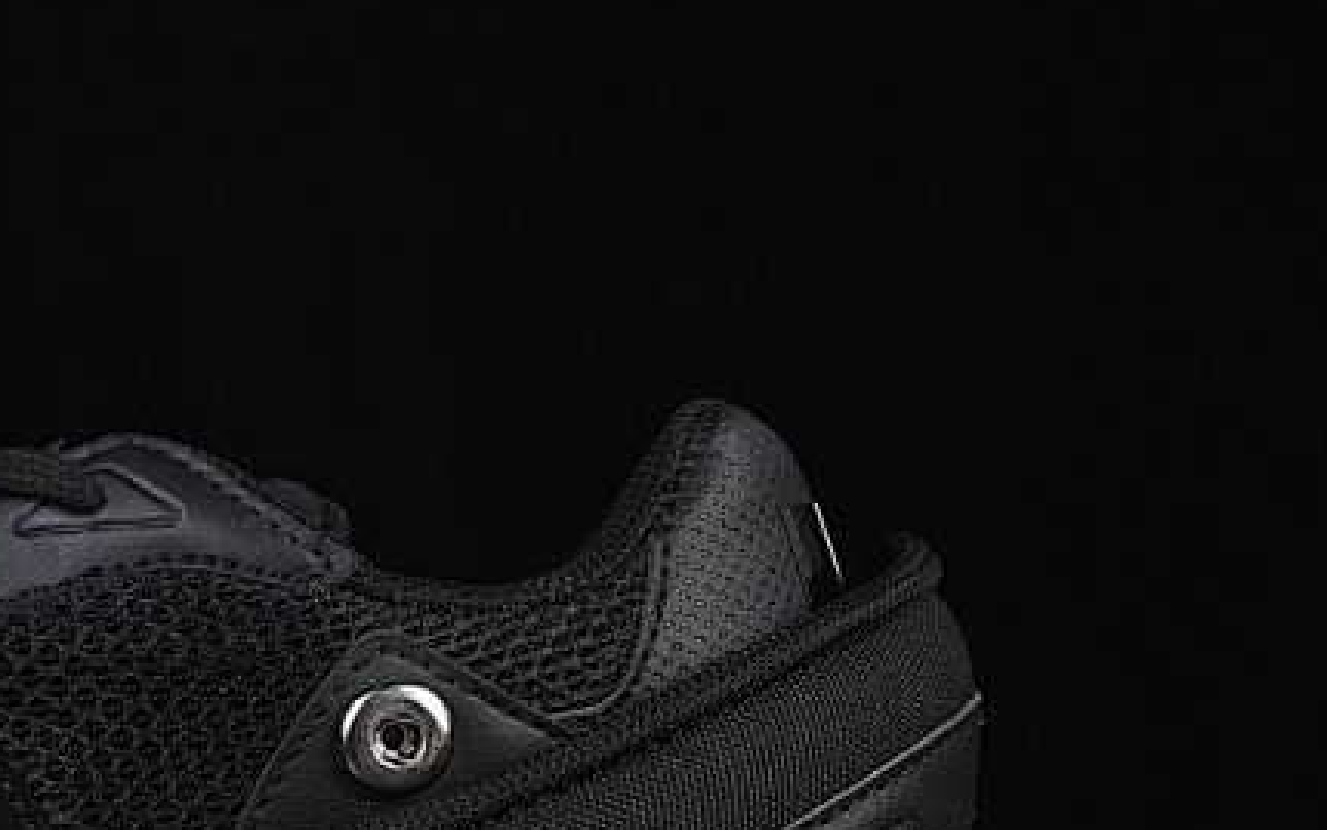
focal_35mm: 192
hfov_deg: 10.8
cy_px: 700
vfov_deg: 6.8
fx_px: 6946
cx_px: -102
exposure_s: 1/60
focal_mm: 50
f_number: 6.3
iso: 160
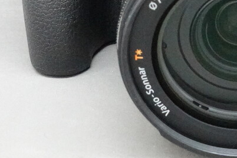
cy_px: -43
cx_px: 217
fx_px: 1198
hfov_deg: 11.2
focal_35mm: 182
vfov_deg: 7.5
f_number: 5.6
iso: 6400
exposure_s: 1/80
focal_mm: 22.46
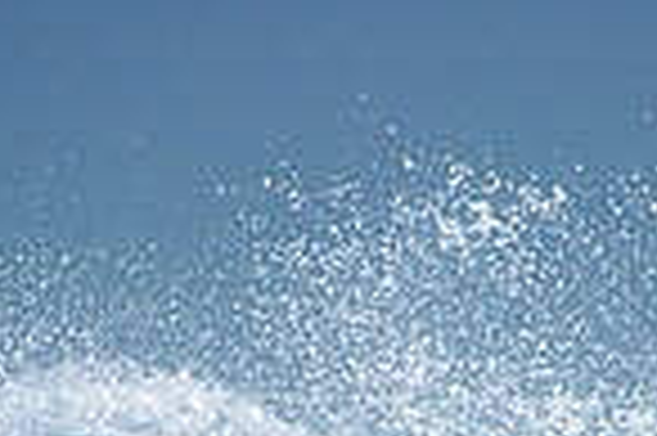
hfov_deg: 1.0
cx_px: 454
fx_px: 36240
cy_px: 748
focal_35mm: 1988
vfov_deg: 0.7
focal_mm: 500
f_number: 5.6
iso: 200
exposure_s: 1/2000
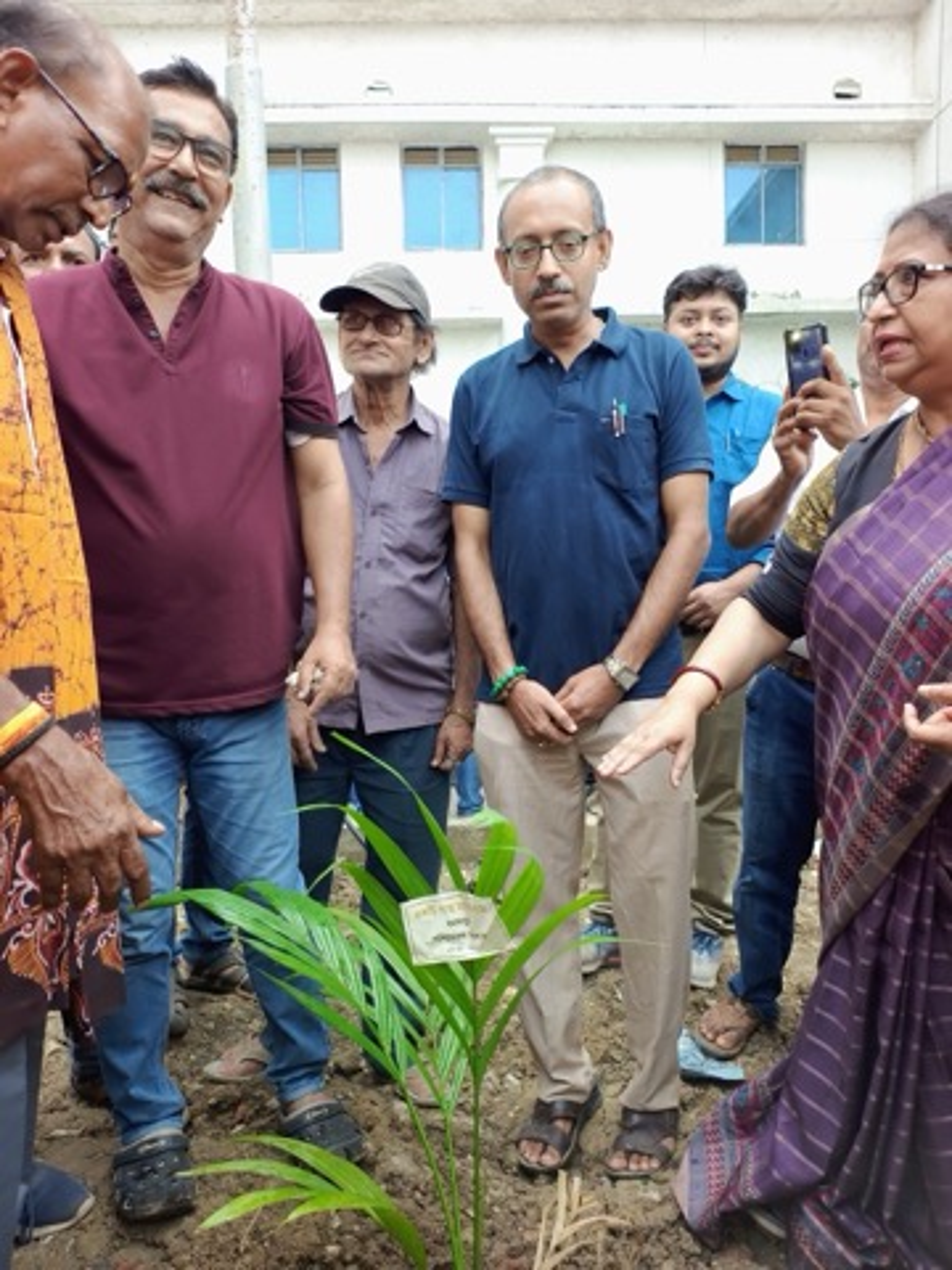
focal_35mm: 24
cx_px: 476
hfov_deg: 56.8
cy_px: 635
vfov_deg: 71.6
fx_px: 880
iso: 100
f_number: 1.4
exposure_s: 1/155
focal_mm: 5.89
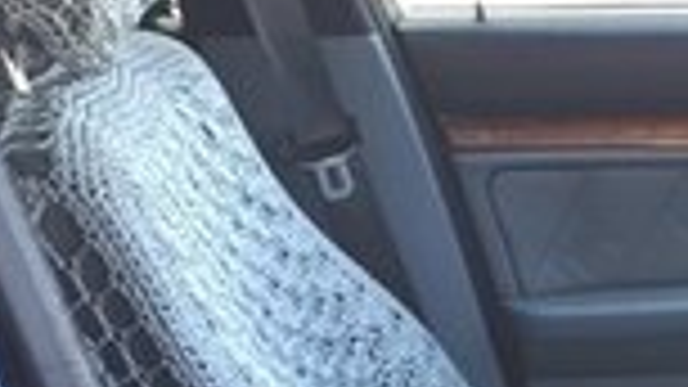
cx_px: 989
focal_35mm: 127
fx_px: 2316
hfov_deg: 15.7
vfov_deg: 9.1
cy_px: 709
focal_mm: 3.6
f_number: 1.9
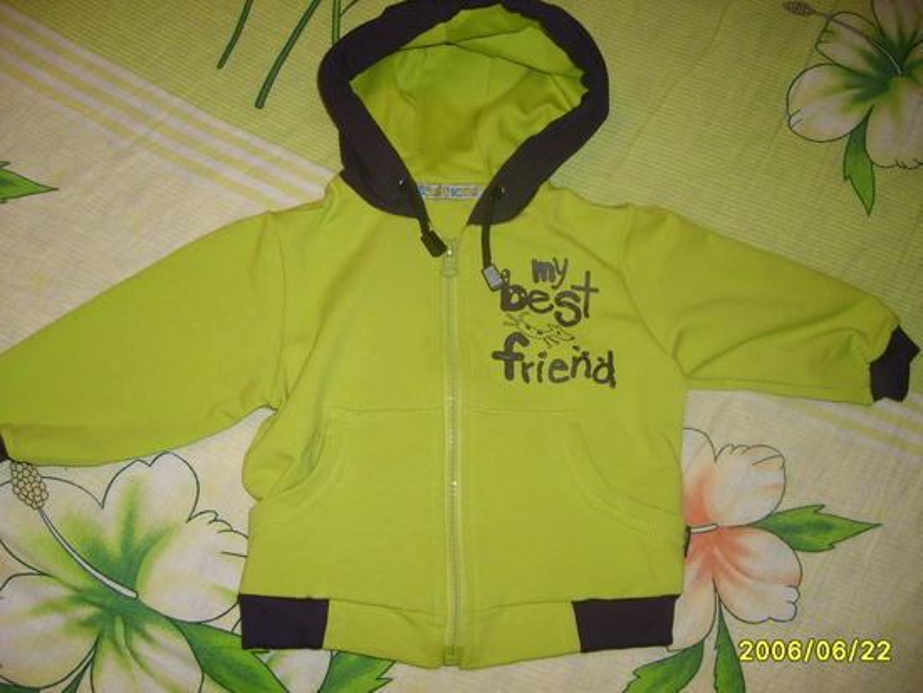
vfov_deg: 40.7
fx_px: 934
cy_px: 346
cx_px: 462
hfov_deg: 52.6
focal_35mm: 35
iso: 100
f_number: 2.8
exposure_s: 1/45
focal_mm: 5.8
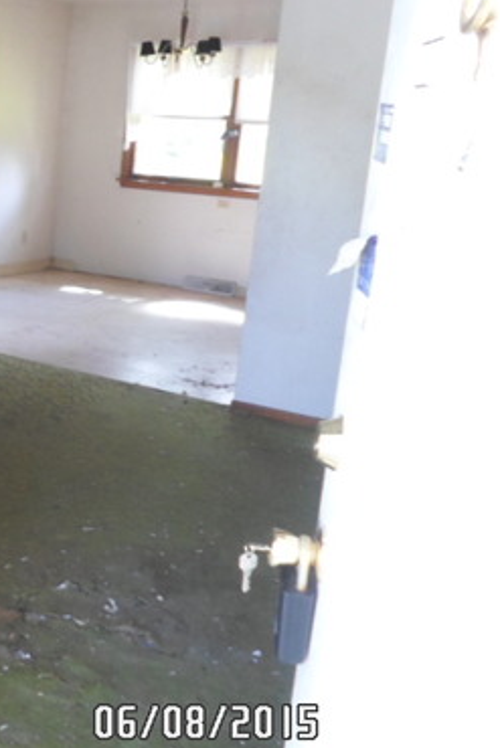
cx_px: -89
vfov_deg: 43.5
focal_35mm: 45
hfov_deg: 26.7
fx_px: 937
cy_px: 340
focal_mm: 4.5
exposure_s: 1/30
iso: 200
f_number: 2.5
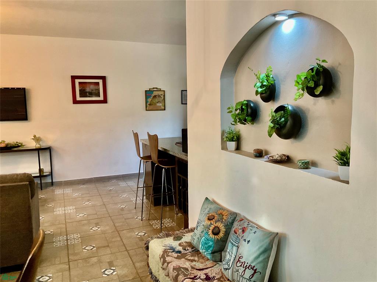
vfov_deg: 48.2
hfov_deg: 61.7
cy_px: 141
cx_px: 188
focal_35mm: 29
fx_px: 316
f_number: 1.8
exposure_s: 1/60
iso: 200
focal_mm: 3
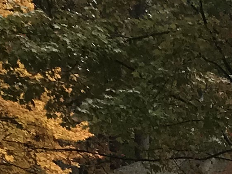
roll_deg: +1.0
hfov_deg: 8.3
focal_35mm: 199
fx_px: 1333
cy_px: 398
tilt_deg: -3.6
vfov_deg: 7.1
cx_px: 722
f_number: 1.8
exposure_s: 1/314
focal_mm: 3.99
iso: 20
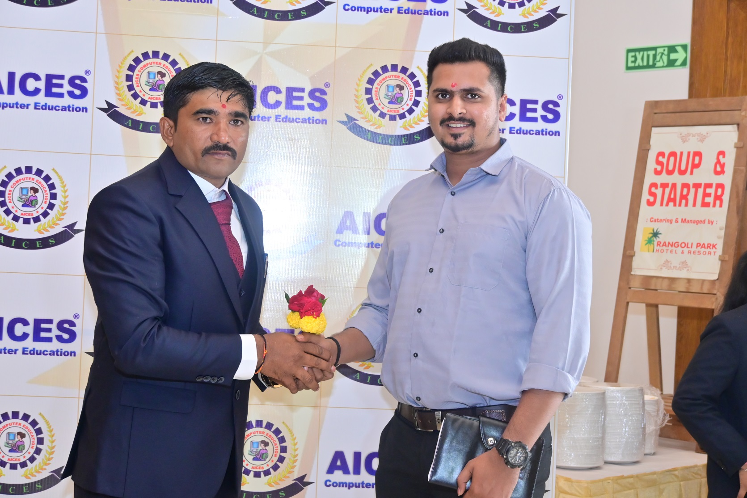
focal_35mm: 60
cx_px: 374
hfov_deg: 33.4
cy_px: 249
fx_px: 1245
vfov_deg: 22.6
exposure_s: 1/125
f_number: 4.5
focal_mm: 40
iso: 1250
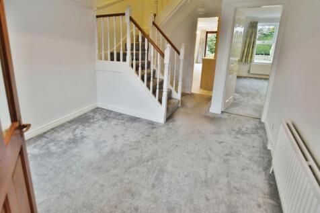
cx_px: 160
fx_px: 153
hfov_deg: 92.5
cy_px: 106
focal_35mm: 17
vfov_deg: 69.6
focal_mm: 11.5
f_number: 3.5
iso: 100
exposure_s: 1/15
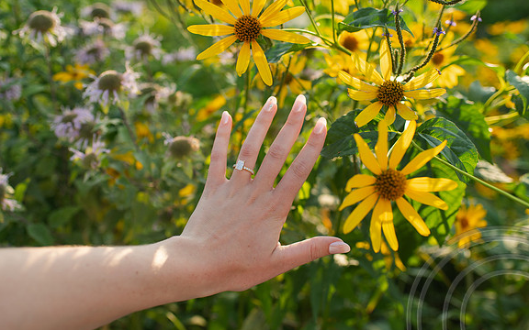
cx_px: 242
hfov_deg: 50.3
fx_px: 562
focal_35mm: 39
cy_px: 160
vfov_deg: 32.8
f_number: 3.2
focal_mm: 35
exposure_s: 1/500
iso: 110
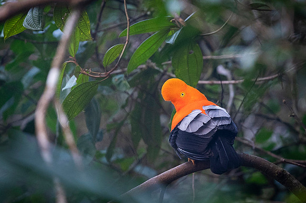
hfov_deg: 2.5
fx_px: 7087
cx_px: 187
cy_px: 102
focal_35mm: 834
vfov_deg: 1.6
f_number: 4
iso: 6400
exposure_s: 1/320
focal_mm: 500
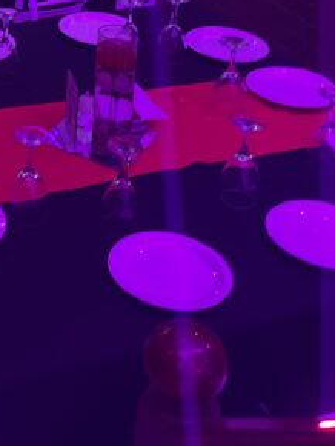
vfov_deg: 22.1
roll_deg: -1.1
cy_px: -120
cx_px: -78
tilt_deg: -17.1
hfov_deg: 17.5
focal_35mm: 80
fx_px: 1031
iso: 250
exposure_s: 1/40
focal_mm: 3
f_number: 1.8
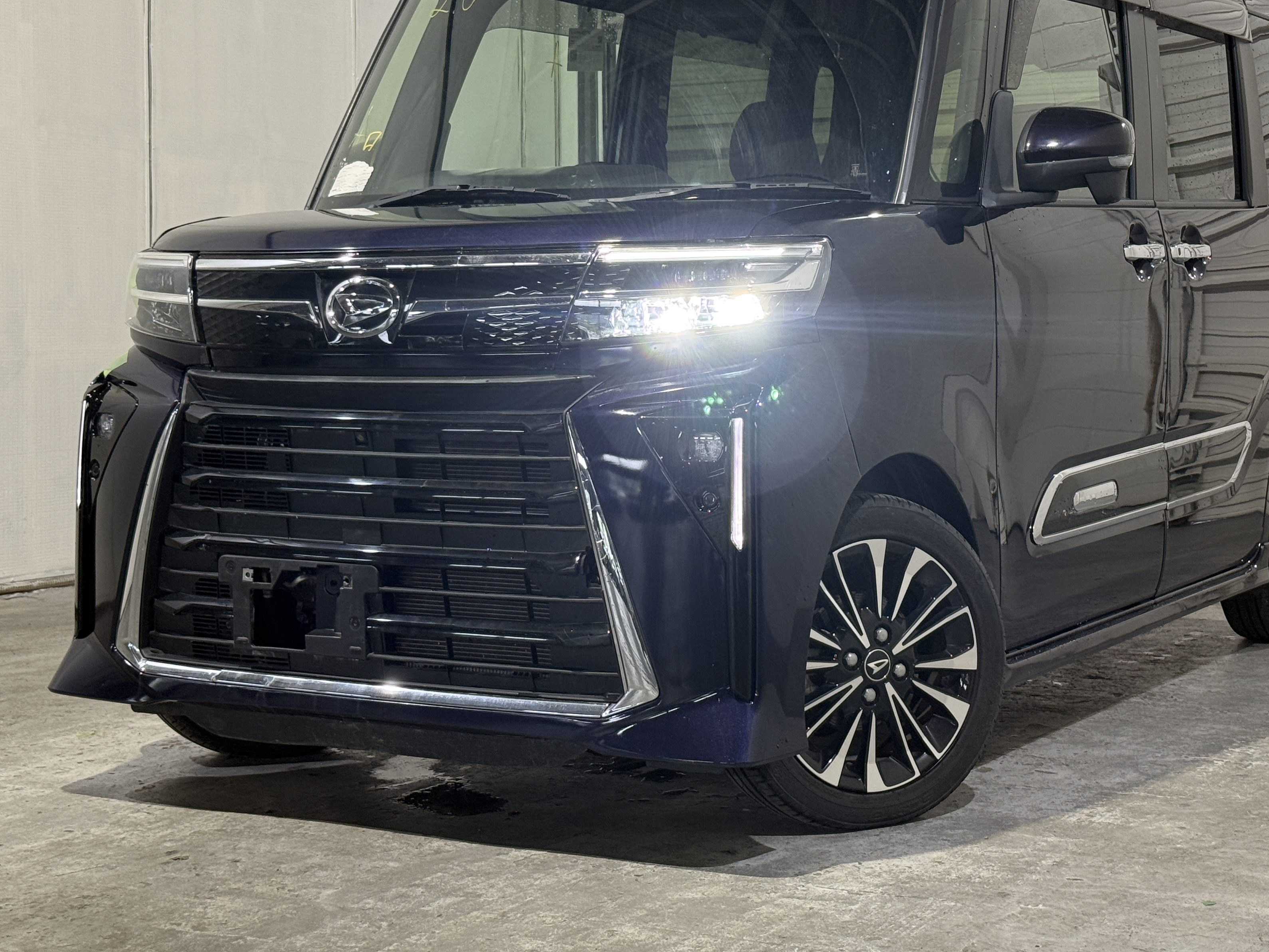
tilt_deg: -0.5
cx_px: 729
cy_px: 349
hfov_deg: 31.6
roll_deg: +0.2
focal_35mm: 61
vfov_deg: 24.0
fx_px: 2236
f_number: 1.78
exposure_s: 1/41
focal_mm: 6.76
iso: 100
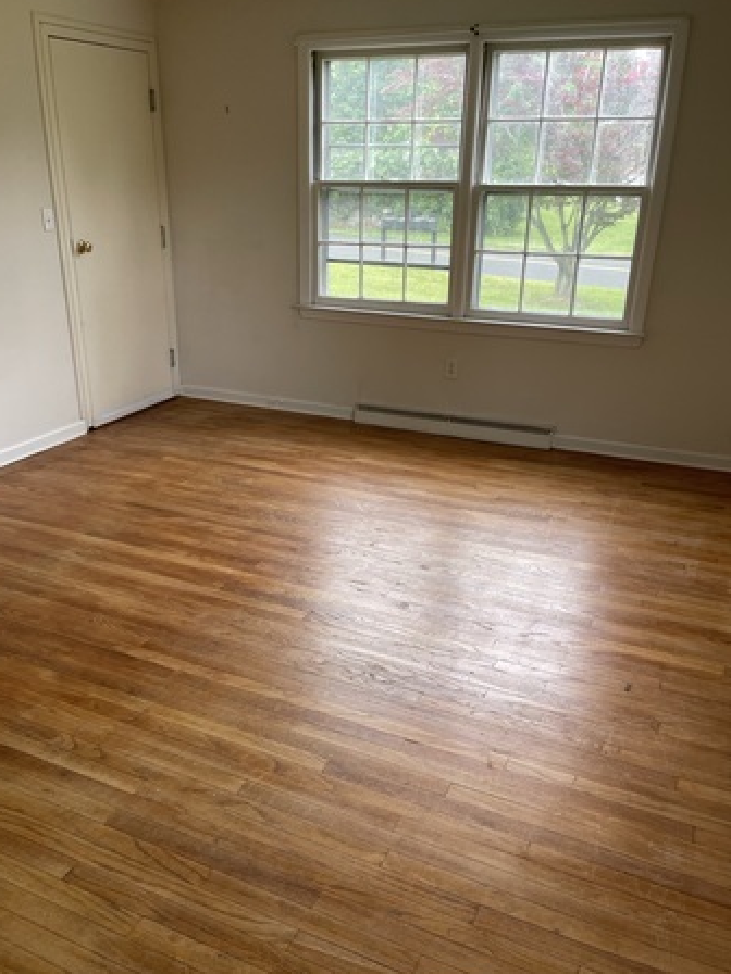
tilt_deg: -21.5
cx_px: 343
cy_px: 528
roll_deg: +1.0
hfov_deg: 48.2
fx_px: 817
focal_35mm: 29
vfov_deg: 61.6
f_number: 1.6
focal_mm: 5.1
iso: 64
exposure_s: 1/121
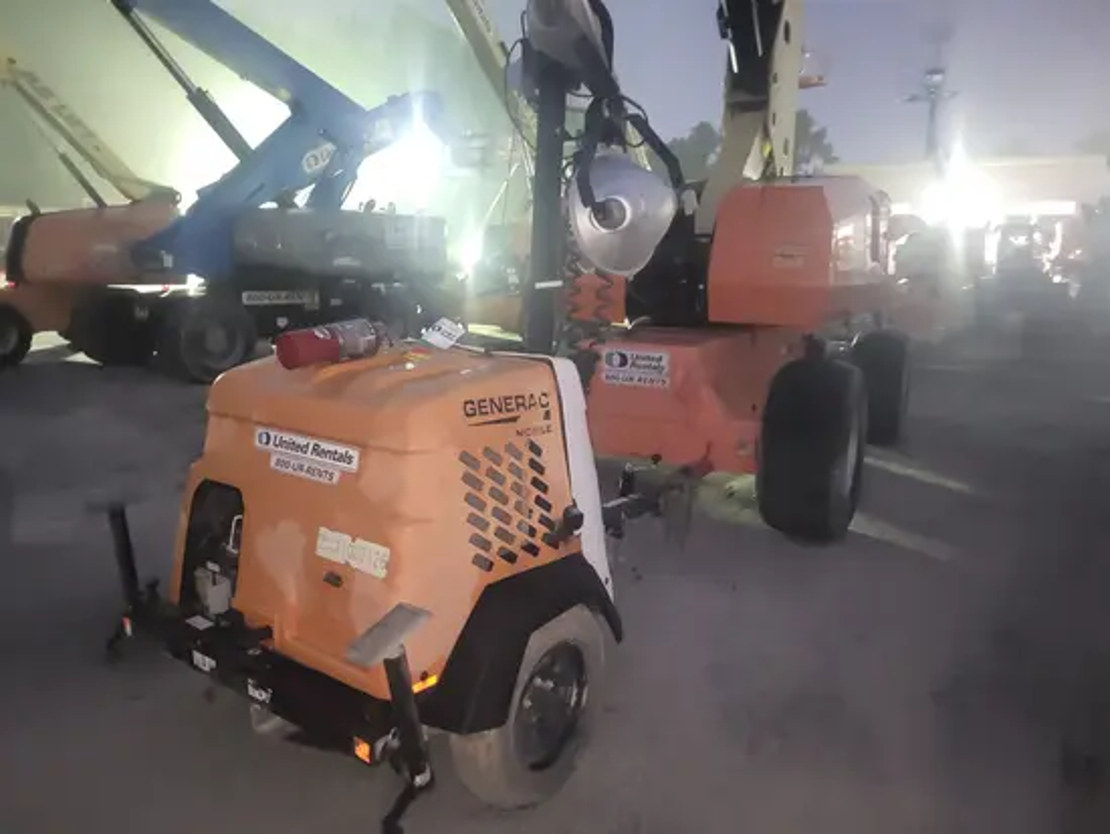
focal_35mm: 26
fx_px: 834
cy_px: 417
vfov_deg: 53.1
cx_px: 555
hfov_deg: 67.3
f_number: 1.8
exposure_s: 1/5.71
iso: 1000
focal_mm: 5.4
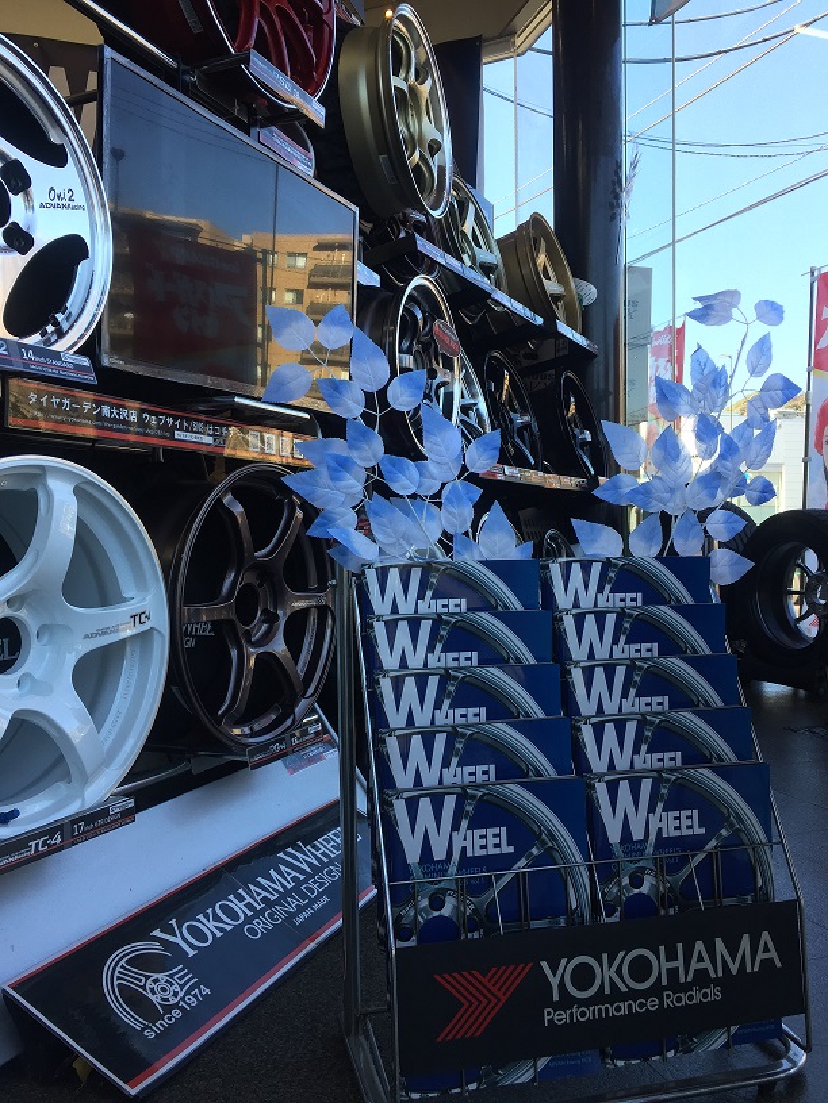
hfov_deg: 48.2
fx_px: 925
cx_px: 414
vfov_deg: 61.7
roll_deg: +1.0
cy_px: 552
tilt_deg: -0.4
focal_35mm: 29
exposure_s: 1/154
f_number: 2.2
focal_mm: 4.15
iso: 32
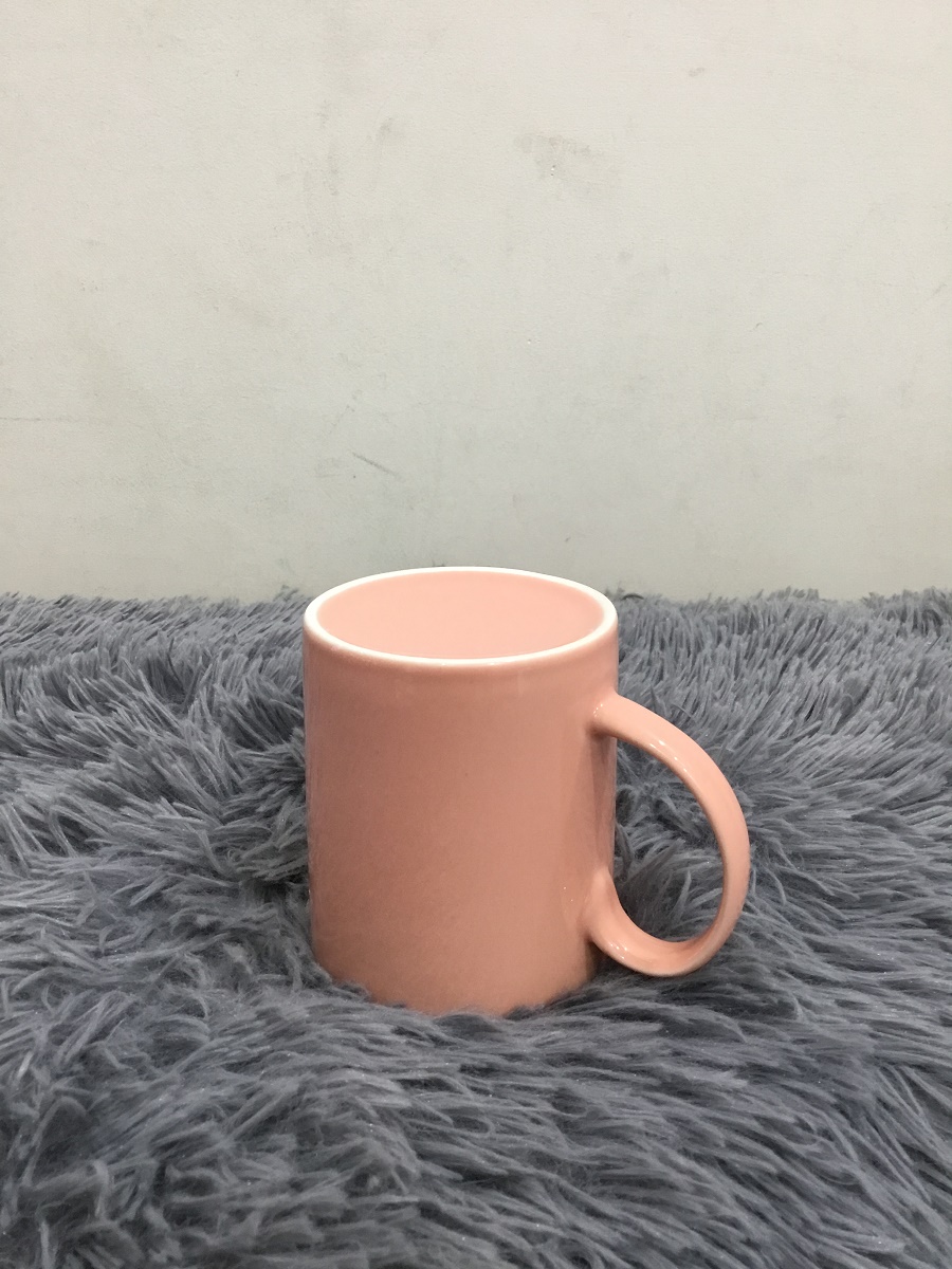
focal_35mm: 31
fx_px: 1137
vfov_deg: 58.4
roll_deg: +0.6
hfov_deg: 45.4
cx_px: 476
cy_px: 634
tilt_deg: -21.3
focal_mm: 3.3
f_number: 2.4
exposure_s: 1/33
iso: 125
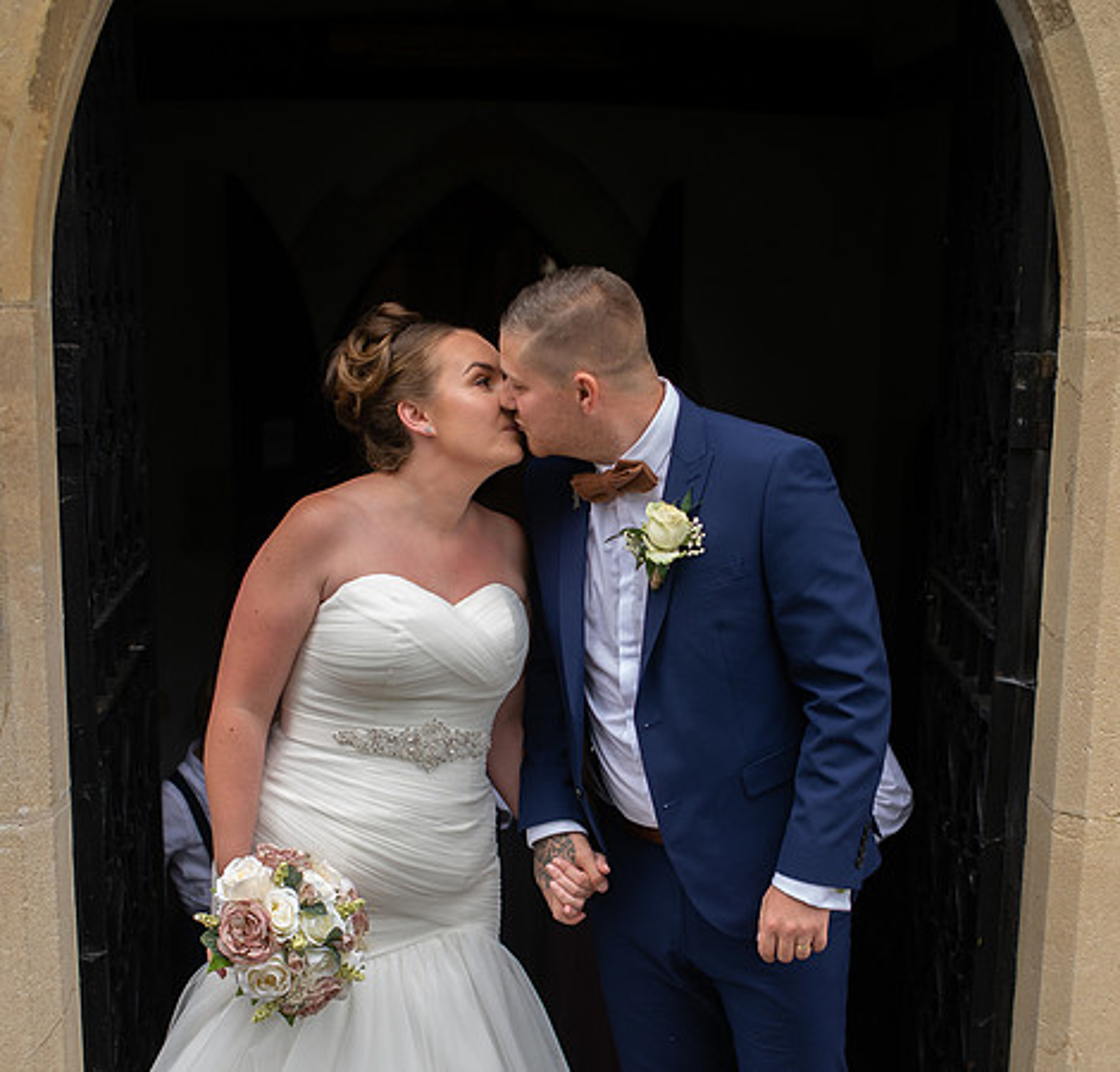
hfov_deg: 31.8
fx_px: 1963
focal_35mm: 55
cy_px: 668
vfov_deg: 30.4
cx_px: 629
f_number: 2.5
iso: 100
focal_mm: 35
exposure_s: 1/500
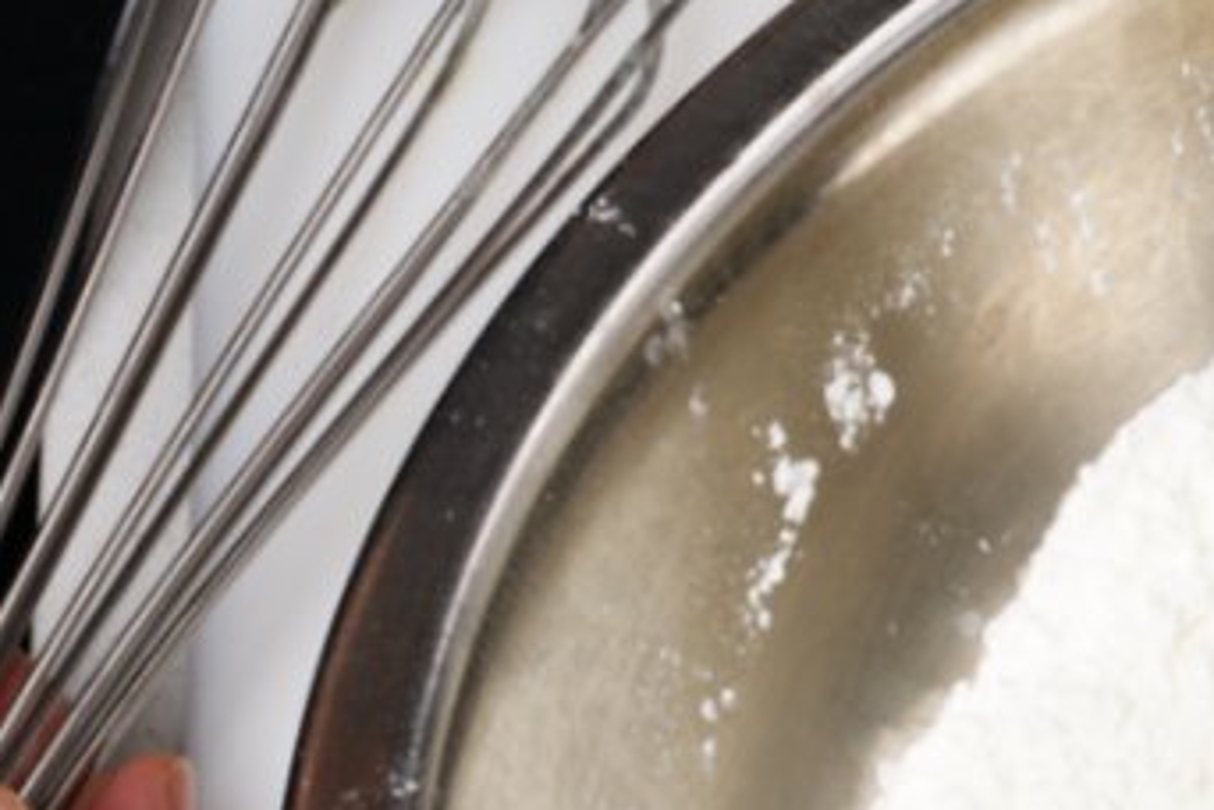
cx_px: 1938
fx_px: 5092
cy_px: 101
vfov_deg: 9.1
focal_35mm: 151
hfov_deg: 12.7
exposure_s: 1/160
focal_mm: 43
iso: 200
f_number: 11
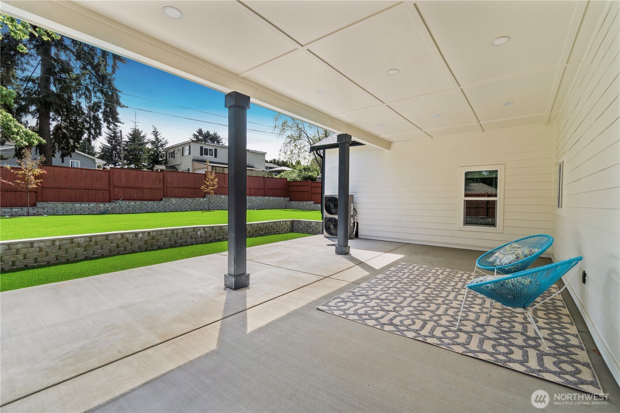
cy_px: 206
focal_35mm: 15
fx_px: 258
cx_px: 310
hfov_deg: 100.4
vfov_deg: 77.3
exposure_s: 1/60
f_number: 10
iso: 250
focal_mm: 10
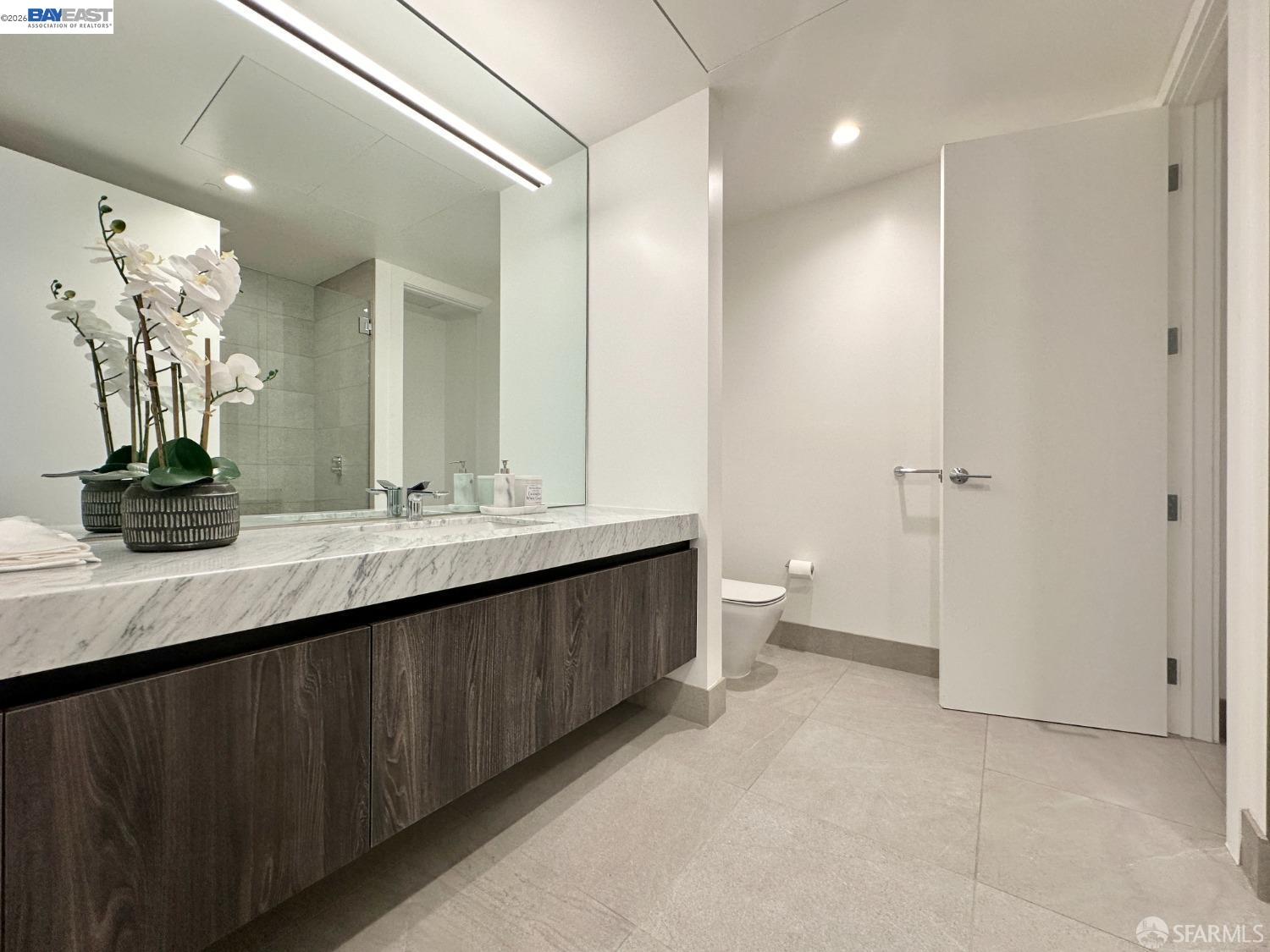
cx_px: 635
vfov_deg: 85.7
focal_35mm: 14
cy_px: 476
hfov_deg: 102.1
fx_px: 514
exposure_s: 1/120
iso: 160
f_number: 2.2
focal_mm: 2.22
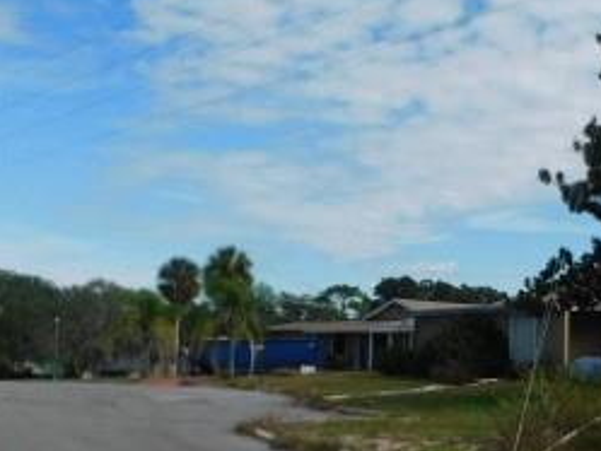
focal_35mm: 59
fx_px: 1025
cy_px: 321
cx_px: 459
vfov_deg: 24.6
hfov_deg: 32.0
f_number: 6
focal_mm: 4
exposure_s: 1/640
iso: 125
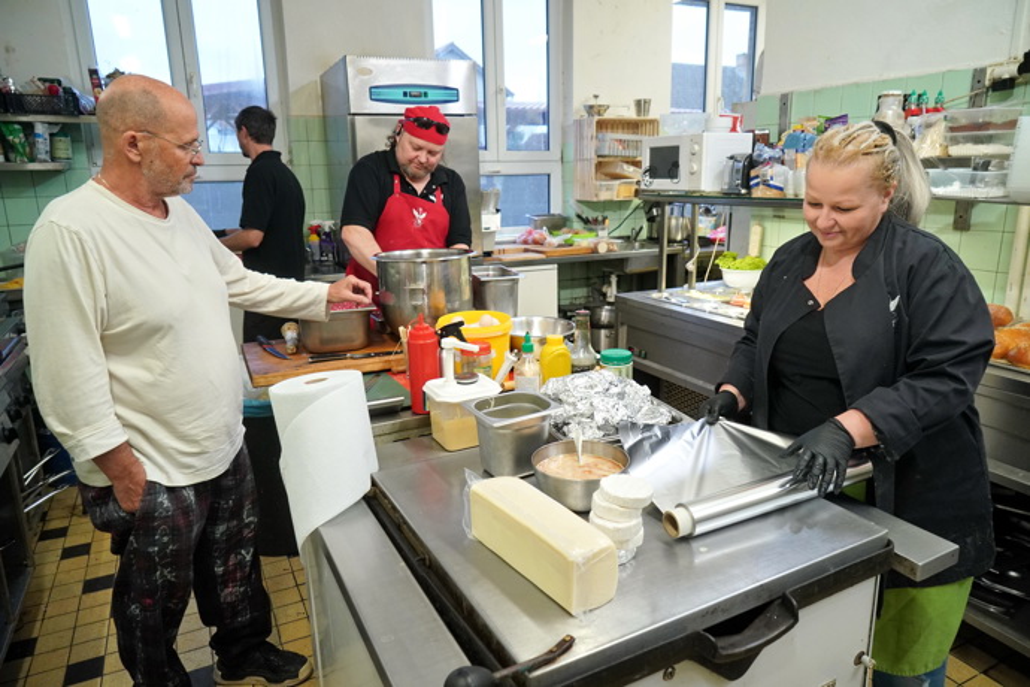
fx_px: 687
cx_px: 515
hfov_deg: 73.7
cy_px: 344
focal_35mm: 24
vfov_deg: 53.1
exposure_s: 1/200
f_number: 5.6
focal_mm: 24
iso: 4000
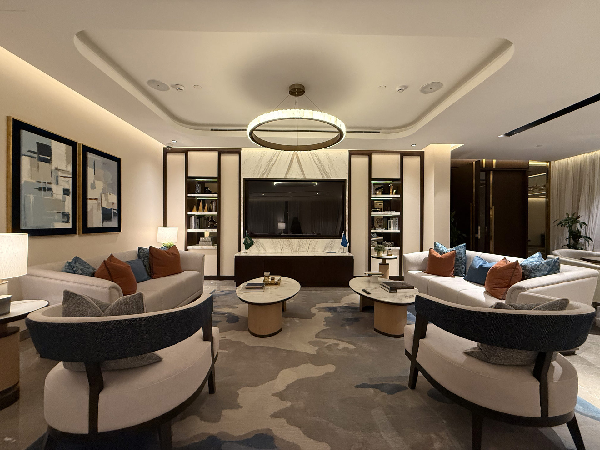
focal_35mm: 14
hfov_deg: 102.1
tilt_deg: -0.3
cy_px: 225
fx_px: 243
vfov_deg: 85.7
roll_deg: -0.5
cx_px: 300
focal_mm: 2.22
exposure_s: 1/60
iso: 400
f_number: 2.2
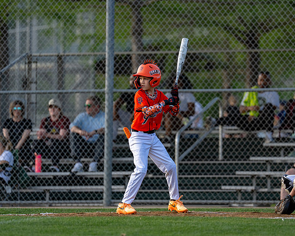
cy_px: 136
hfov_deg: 5.8
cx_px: 189
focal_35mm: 336
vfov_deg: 4.6
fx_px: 2933
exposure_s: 1/2000
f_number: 2.8
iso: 500
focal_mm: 200
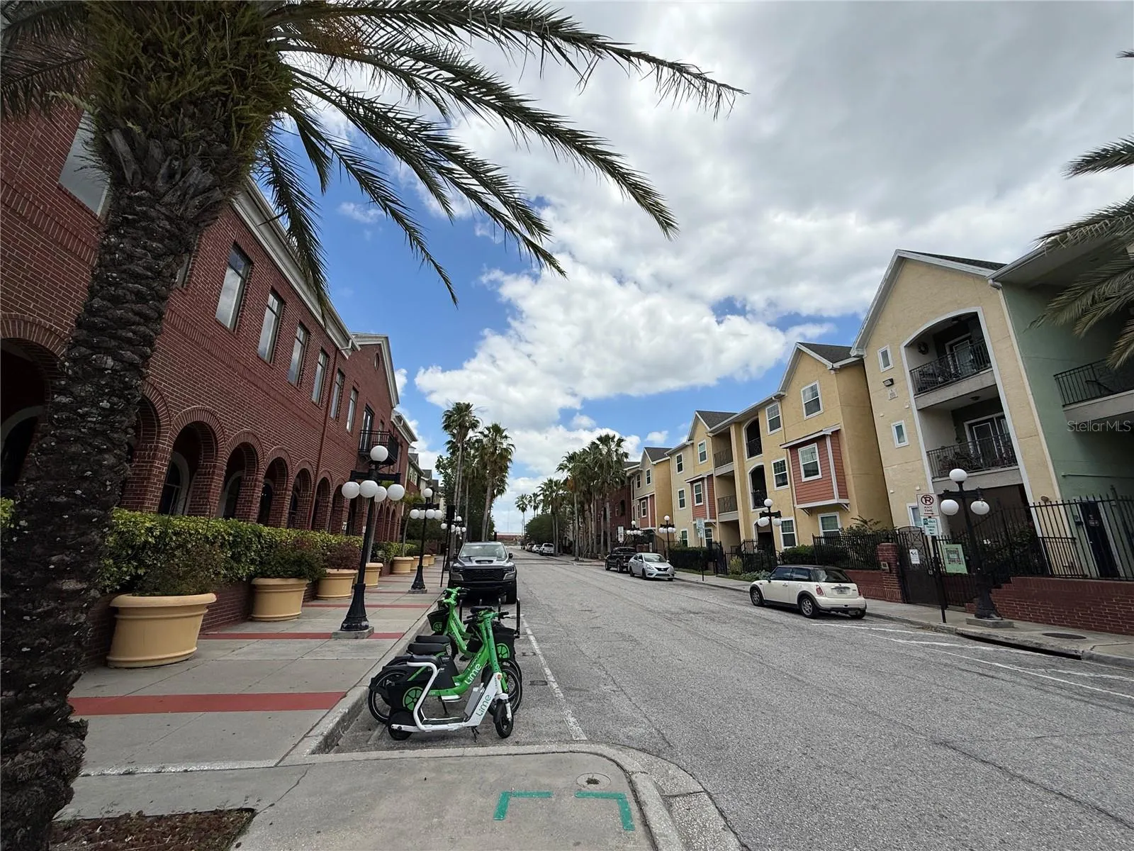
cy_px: 426
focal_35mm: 14
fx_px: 459
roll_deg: -0.7
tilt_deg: +15.8
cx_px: 567
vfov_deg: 85.7
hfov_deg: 102.1
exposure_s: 1/3891
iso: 50
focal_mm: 2.22
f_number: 2.2
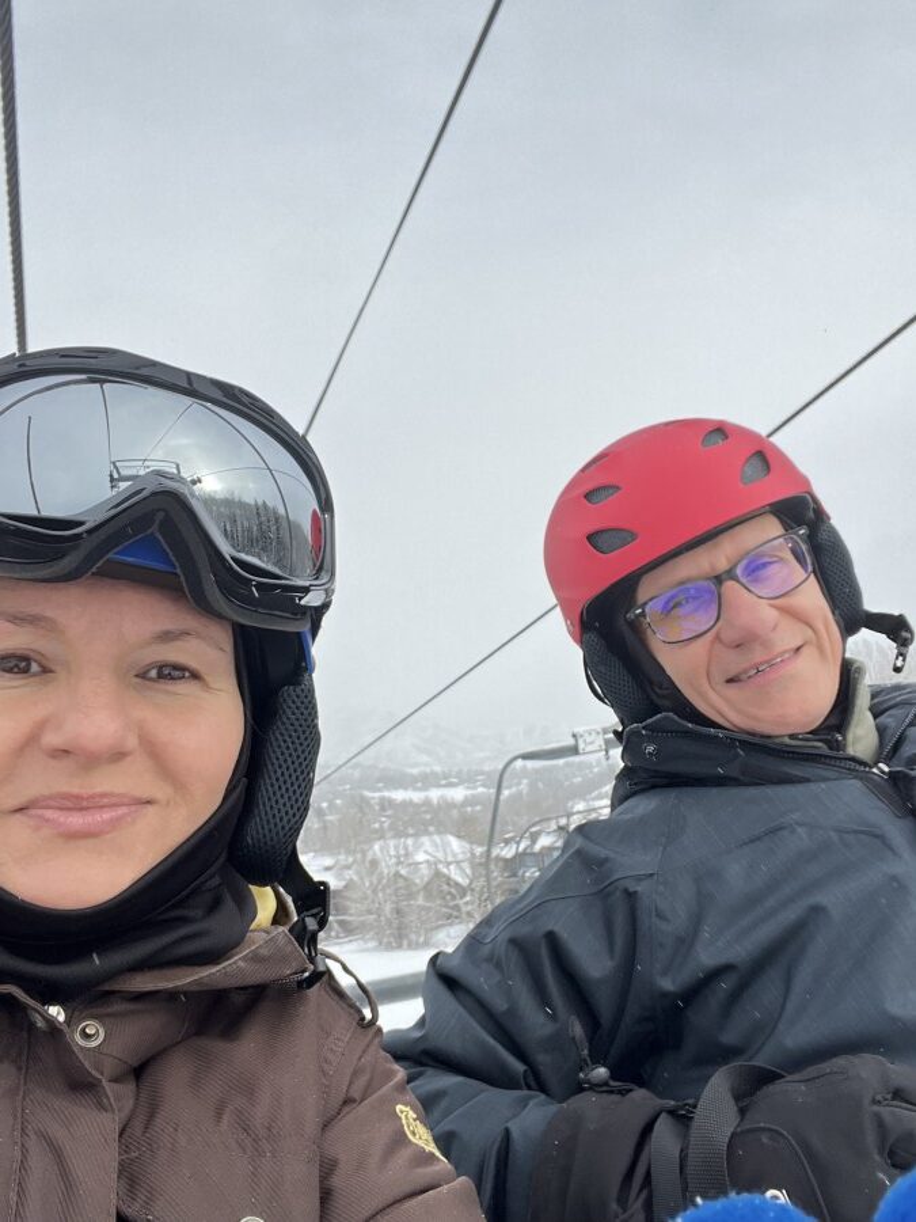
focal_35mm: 30
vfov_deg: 60.0
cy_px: 611
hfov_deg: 46.8
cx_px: 458
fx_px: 1058
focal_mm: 2.71
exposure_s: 1/711
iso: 32
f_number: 2.2
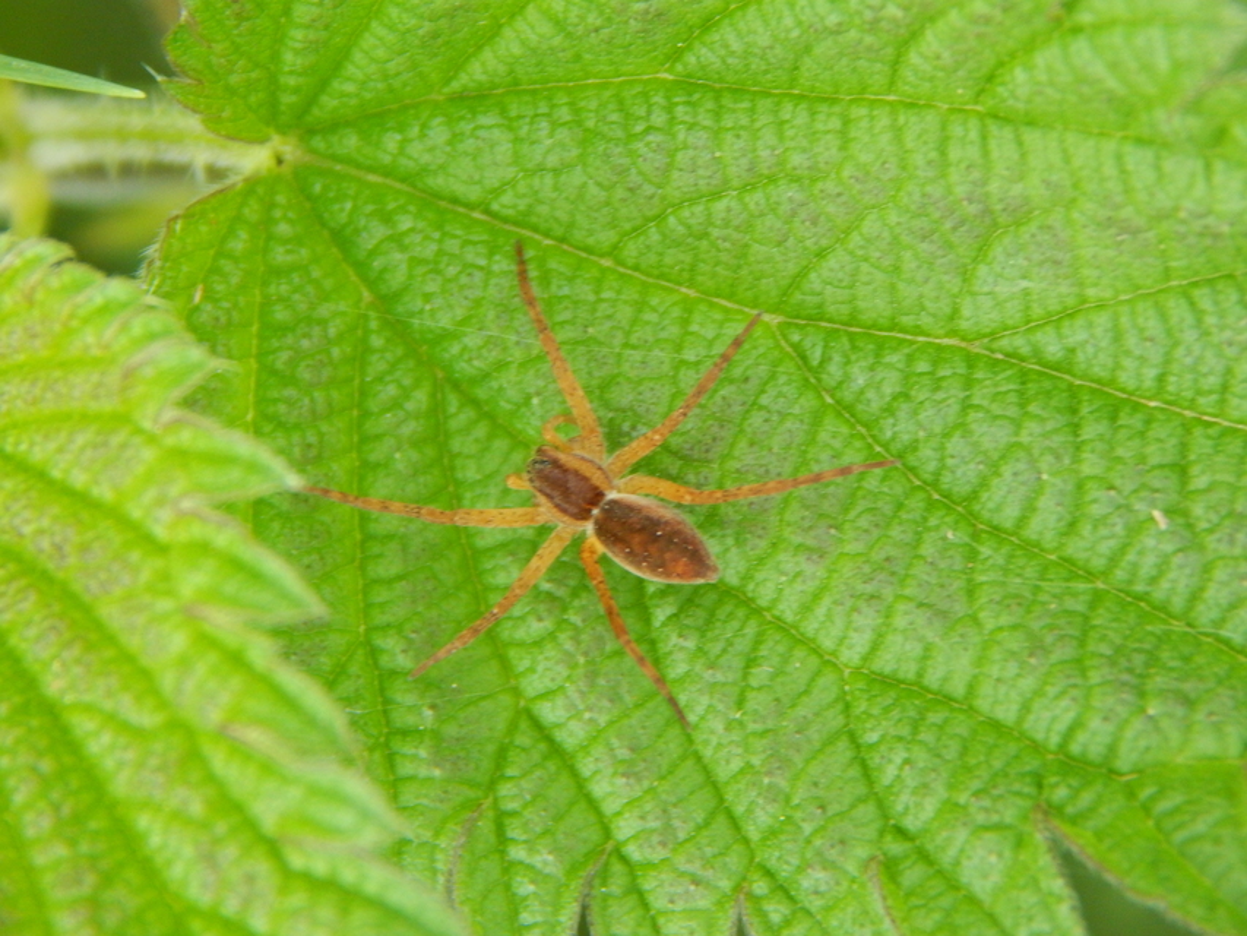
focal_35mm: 182
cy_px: 468
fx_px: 6557
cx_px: 624
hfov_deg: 10.9
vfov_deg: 8.2
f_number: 5.3
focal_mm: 32.8
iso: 400
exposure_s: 1/25
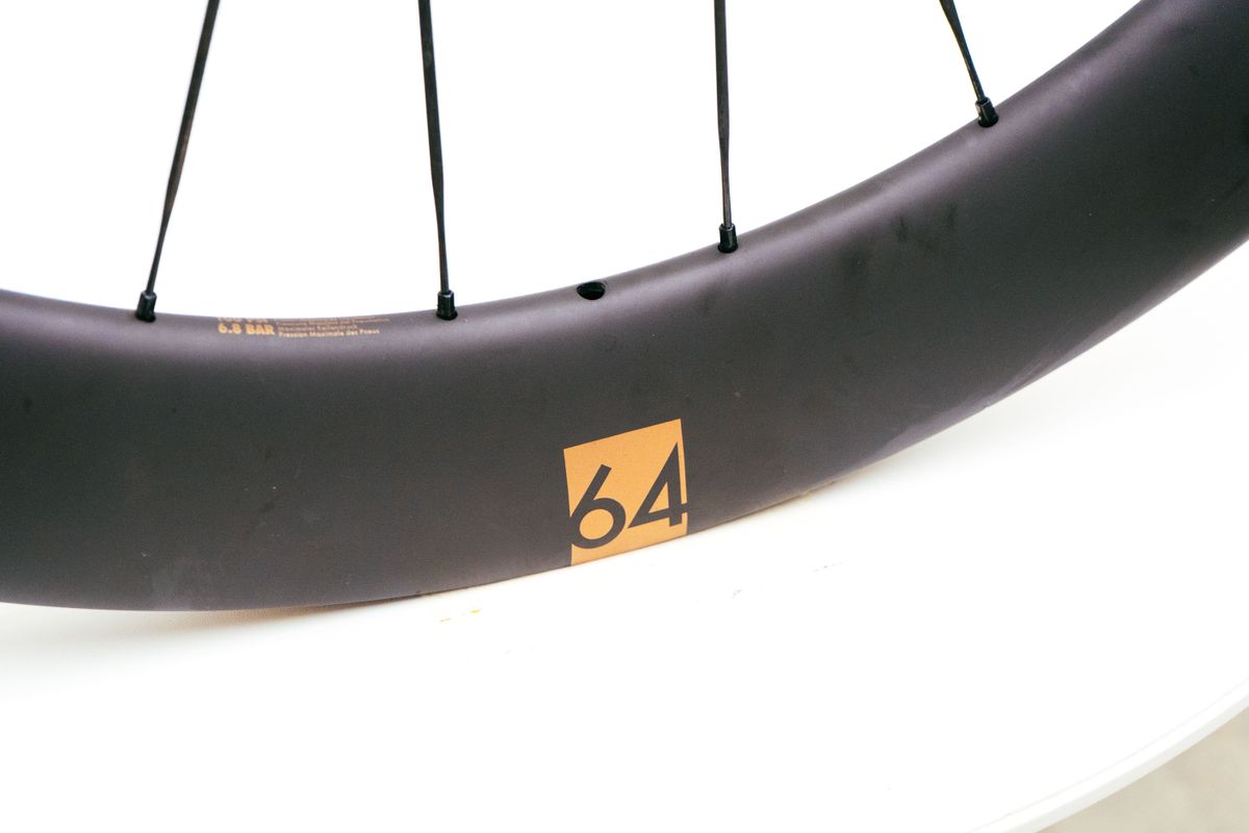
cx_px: 624
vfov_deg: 19.5
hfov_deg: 28.8
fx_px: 2428
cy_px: 416
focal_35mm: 70
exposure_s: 1/125
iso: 4000
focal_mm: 70
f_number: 8
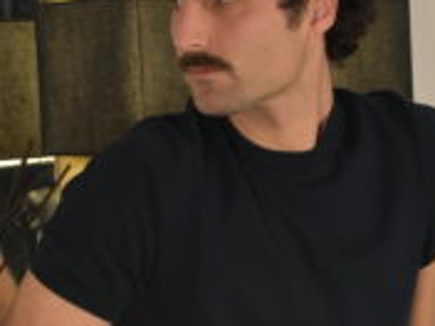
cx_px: 240
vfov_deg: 11.3
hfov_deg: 15.3
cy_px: 351
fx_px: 1624
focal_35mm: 129
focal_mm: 35
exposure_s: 1/60
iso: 1600
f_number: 4.5
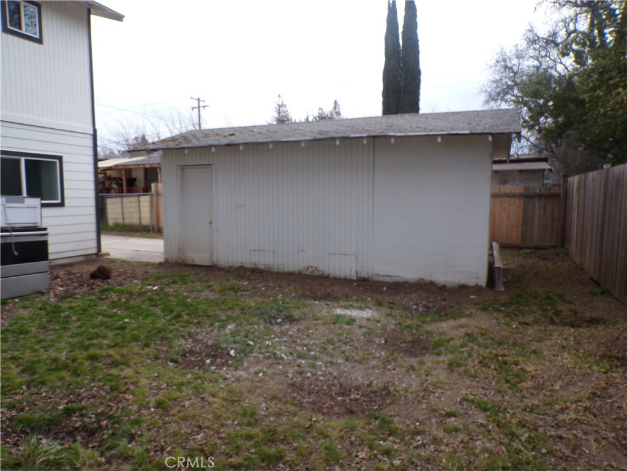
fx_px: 435
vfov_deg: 56.8
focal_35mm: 24
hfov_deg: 71.6
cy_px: 236
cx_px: 314
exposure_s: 1/140
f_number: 4.4
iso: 100
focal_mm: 4.3
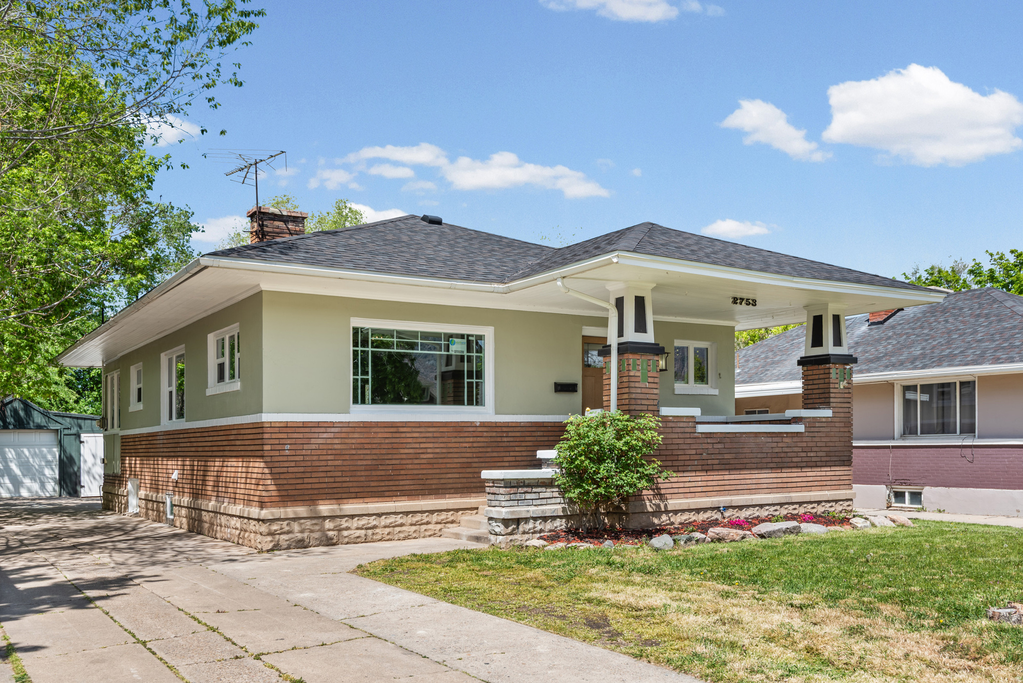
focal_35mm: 31
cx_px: 512
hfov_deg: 60.3
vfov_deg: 42.3
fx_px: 881
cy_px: 342
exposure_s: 1/60
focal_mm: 31
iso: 100
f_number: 9
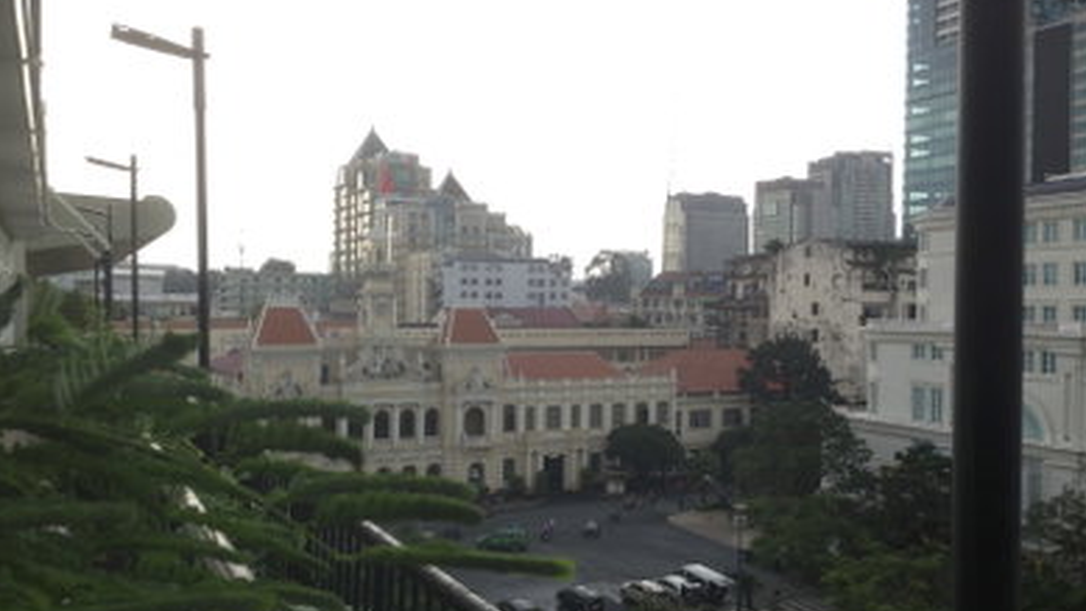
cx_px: 530
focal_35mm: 37
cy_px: 332
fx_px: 1066
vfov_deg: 32.0
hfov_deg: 54.0
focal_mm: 4.13
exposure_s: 1/60
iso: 50
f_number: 2.4
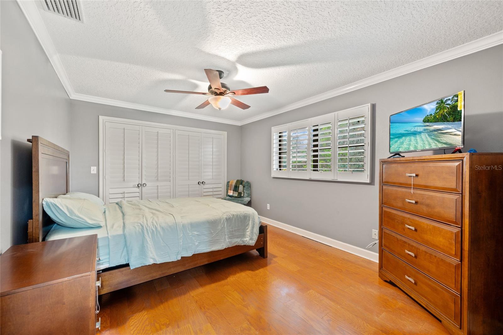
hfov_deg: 104.2
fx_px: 196
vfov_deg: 81.2
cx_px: 252
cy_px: 168
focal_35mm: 14
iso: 250
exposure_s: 4
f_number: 6.3
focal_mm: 14
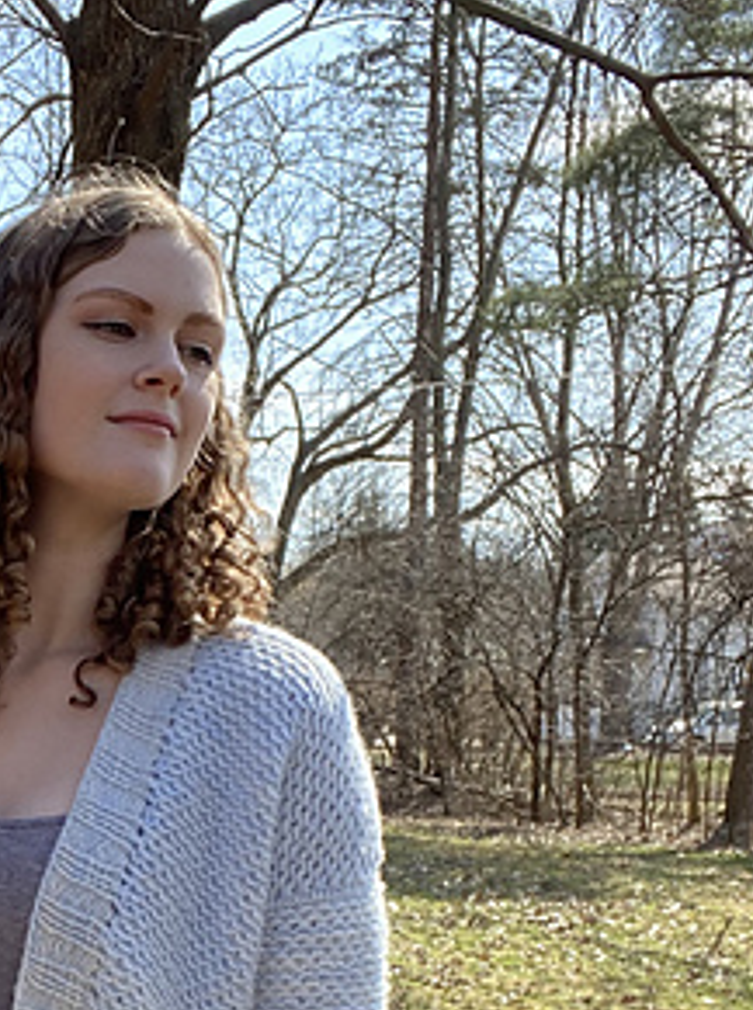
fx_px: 1921
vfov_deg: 28.6
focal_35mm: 66
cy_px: 850
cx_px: -24
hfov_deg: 21.3
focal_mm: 2.71
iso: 25
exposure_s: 1/351
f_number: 2.2
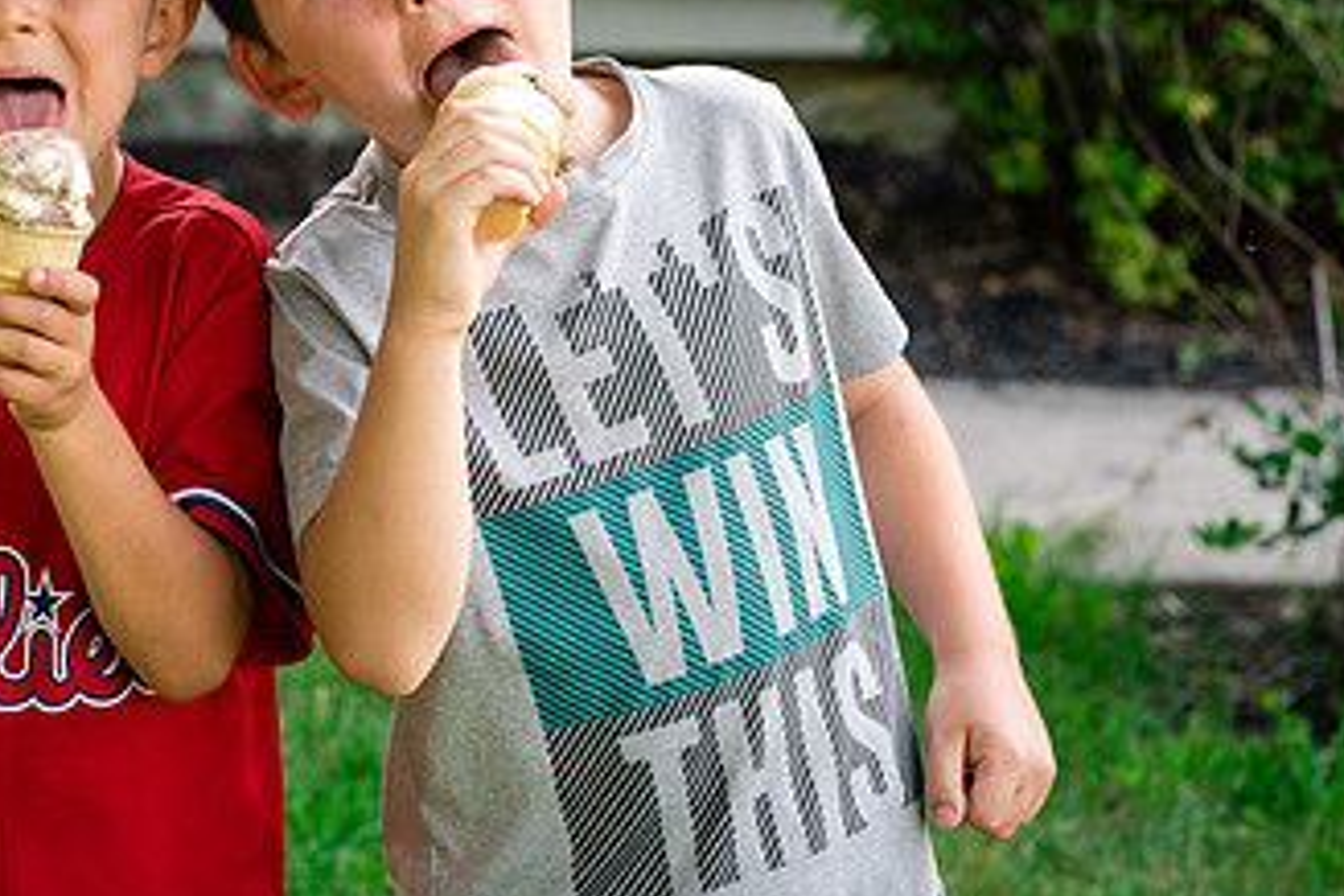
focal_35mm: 151
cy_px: 265
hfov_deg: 13.5
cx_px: 333
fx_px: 5637
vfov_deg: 9.1
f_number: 5.6
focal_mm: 85
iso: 500
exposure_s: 1/250
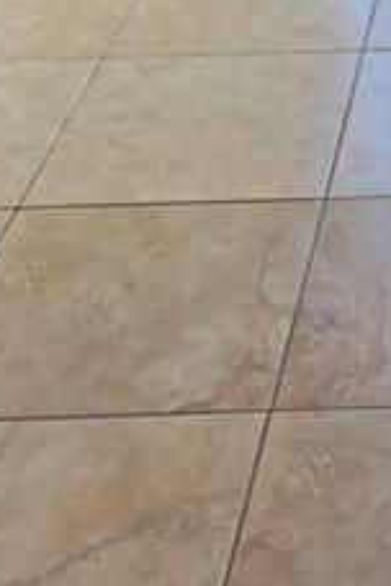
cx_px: 643
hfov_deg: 13.3
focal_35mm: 95
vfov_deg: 17.0
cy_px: -519
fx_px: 1548
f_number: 1.9
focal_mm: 2.2
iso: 25
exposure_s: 1/120
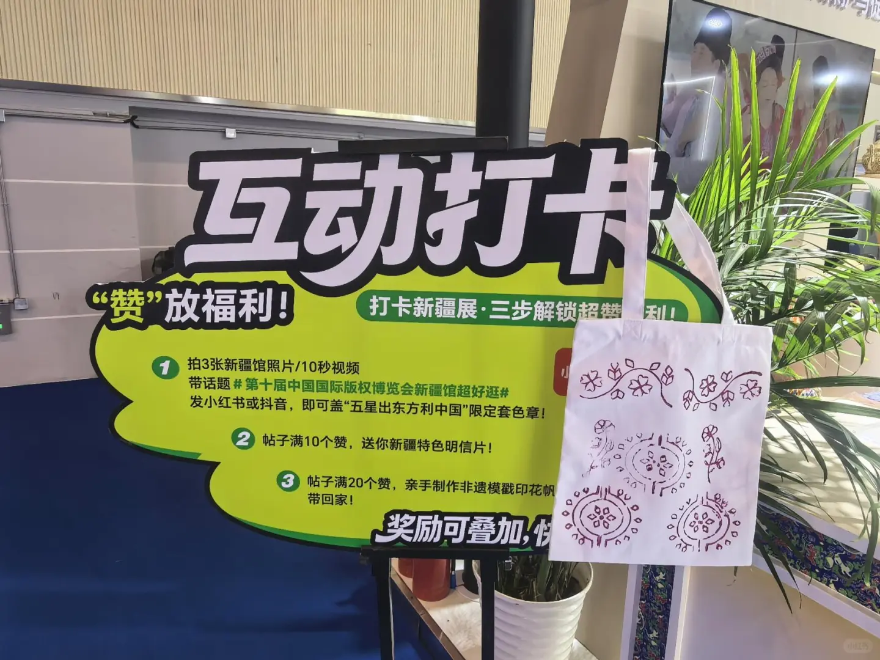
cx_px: 440
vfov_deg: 58.9
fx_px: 585
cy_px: 330
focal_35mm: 23
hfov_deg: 73.9
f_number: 2.2
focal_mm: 1.95
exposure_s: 1/50
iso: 125
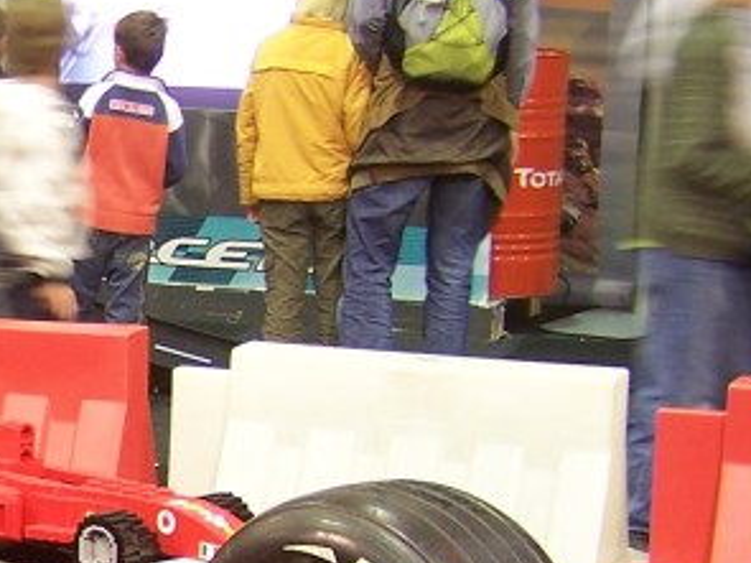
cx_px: -387
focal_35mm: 132
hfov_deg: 14.0
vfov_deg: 11.1
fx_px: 2863
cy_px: 634
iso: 80
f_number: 2.8
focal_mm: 6.3
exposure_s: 1/3
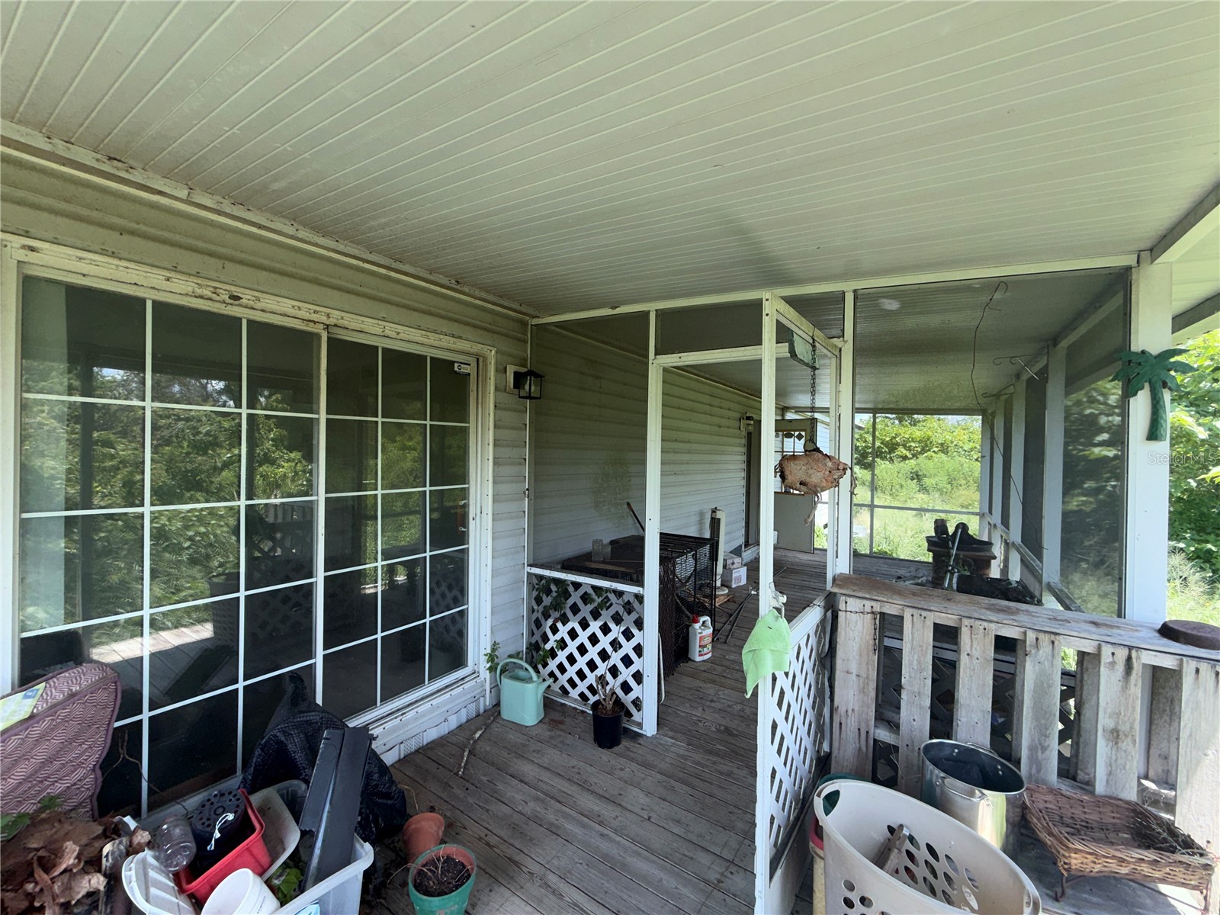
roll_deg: -0.9
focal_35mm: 14
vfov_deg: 85.7
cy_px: 458
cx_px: 610
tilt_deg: -1.1
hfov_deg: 102.1
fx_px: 493
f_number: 2.2
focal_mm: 2.22
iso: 20
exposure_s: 1/137
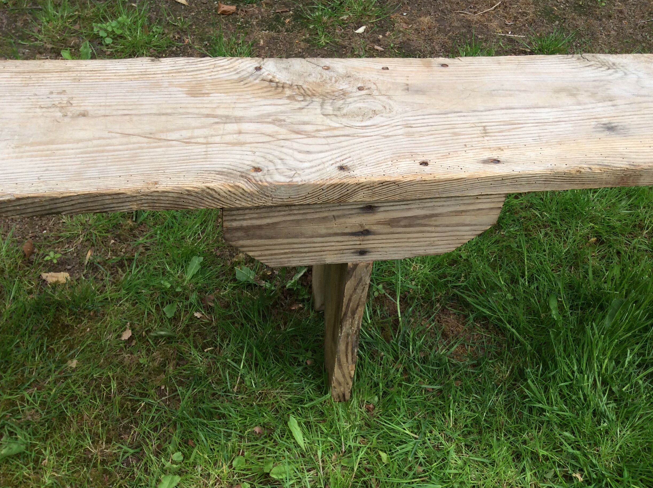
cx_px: 342
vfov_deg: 41.7
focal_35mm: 34
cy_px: 233
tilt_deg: -47.1
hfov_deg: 54.0
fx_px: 640
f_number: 2.4
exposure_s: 1/417
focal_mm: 3.3
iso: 32
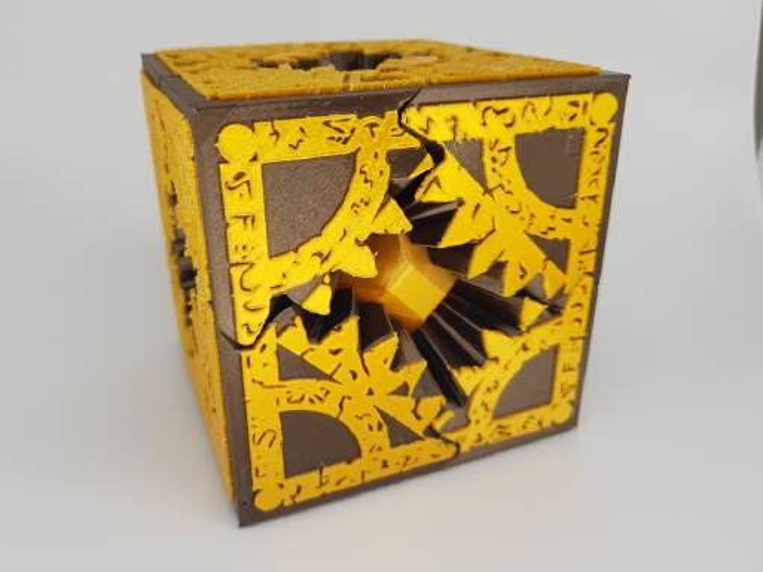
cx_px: 374
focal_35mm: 27
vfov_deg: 51.4
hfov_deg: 65.3
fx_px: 595
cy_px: 287
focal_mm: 4.2
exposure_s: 1/616
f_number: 1.7
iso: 40
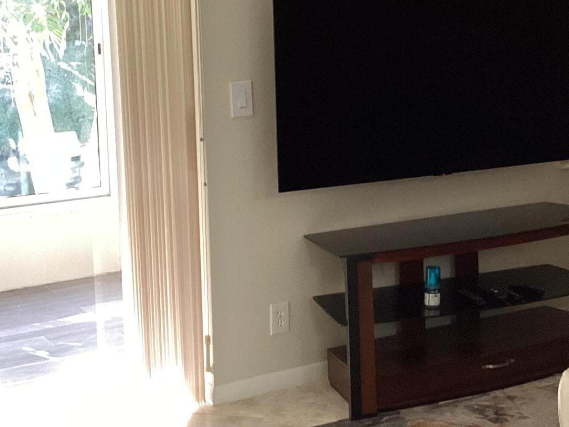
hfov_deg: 27.4
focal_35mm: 70
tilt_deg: -9.8
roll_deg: +0.5
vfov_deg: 20.9
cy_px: 135
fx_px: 1151
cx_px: 418
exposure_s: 1/60
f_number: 2.4
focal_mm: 3.3
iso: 125
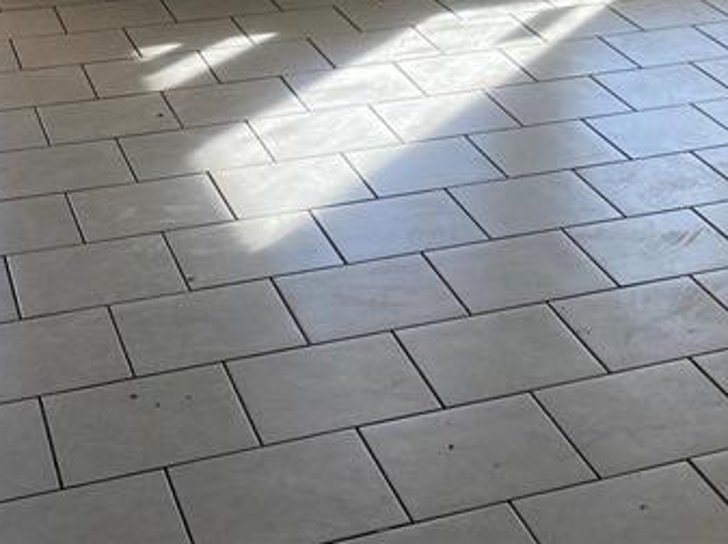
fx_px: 1660
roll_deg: -3.9
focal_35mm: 79
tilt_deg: -4.9
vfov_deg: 16.8
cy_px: -282
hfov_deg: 23.9
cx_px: 678
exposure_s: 1/191
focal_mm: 4.25
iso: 32
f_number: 1.8
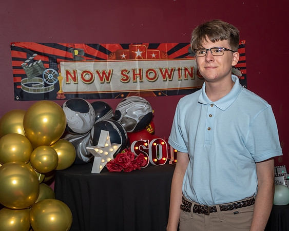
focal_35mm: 59
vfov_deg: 25.7
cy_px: 104
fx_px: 507
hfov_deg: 31.6
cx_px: 190
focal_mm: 32
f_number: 7.1
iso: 400
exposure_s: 1/250
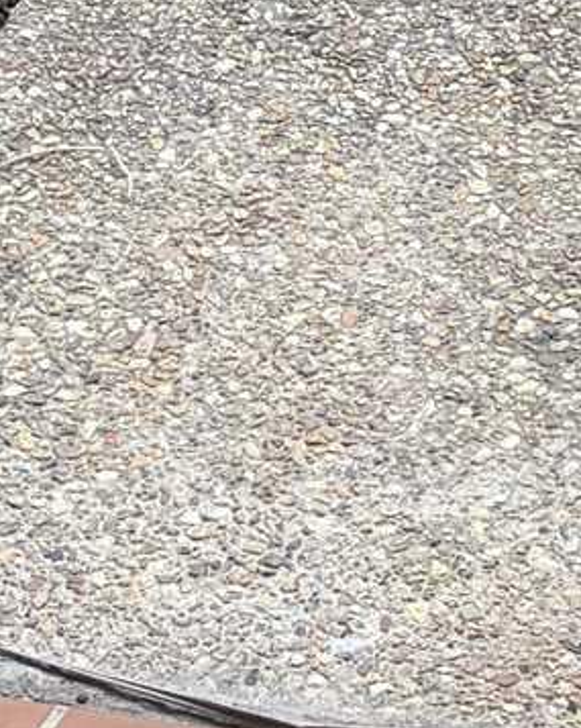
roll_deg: +0.9
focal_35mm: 164
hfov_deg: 9.3
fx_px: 3530
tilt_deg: -11.0
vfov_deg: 10.0
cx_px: 683
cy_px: -1156
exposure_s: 1/503
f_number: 1.6
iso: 50
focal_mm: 5.96
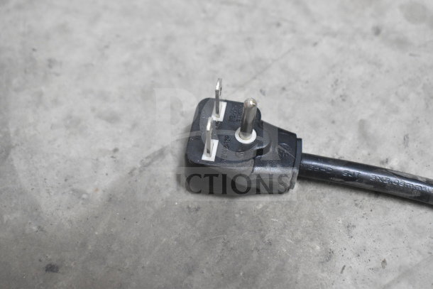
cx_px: 216
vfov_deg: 30.9
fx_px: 523
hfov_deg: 45.0
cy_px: 144
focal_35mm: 44
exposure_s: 1/125
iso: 6400
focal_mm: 29
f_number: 5.6
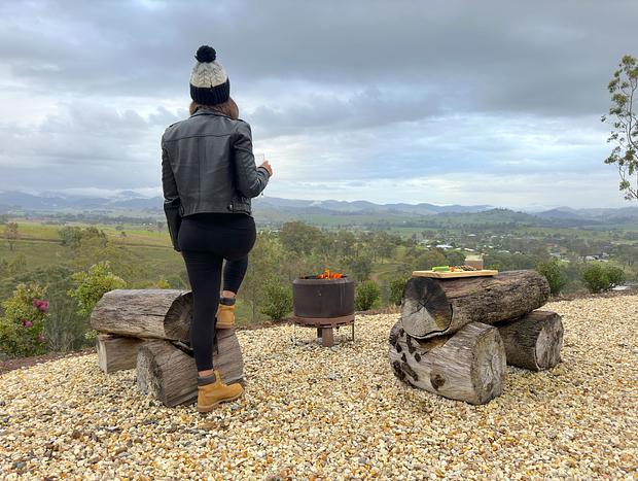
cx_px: 319
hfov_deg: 71.5
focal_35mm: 24
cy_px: 240
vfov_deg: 56.9
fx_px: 443
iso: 80
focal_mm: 6.86
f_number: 1.78
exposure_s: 1/198
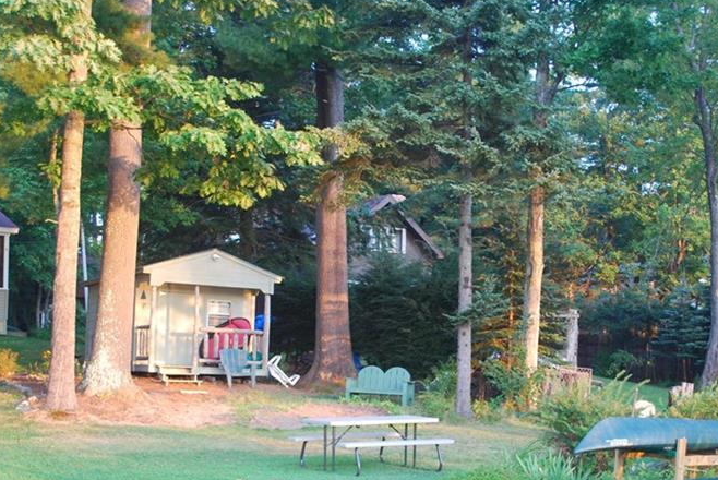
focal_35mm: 56
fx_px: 1118
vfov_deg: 24.0
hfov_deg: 35.6
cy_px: 367
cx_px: 397
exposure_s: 1/30
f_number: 4.2
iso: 250
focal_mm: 24
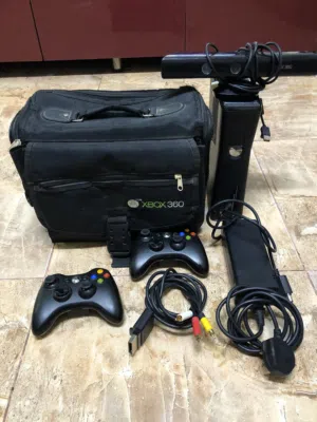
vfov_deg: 63.4
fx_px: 342
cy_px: 211
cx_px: 158
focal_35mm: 28
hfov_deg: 49.7
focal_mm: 4
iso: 100
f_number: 1.8
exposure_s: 1/17
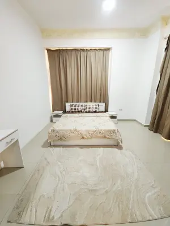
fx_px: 85
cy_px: 113
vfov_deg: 106.2
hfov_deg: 89.9
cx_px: 85
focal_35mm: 13
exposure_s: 1/50
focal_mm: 2.2
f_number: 2.2
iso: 400
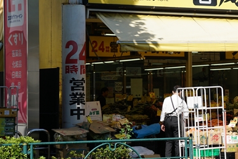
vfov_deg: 9.5
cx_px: 224
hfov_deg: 14.0
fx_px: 959
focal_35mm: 145
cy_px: 52
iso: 100
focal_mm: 47
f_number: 5
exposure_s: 1/640
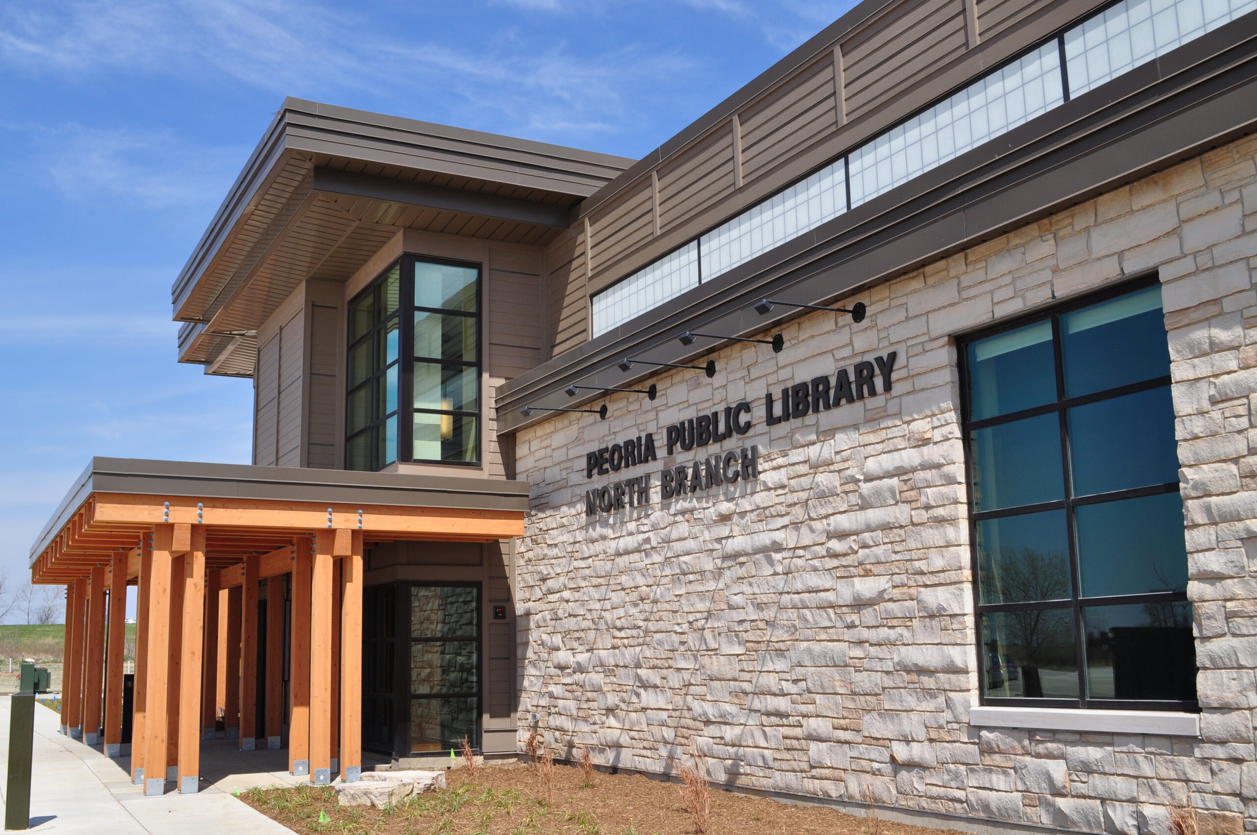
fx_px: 1255
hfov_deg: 53.2
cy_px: 418
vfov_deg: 36.8
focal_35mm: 36
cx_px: 628
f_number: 10
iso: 200
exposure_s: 1/320
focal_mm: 24
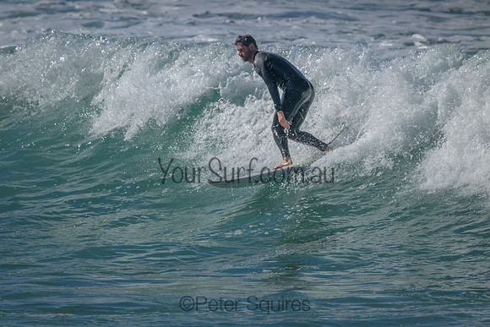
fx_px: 10891
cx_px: 245
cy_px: 164
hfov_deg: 2.6
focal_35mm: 800
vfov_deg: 1.7
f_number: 11
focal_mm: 800
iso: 1400
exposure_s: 1/2000
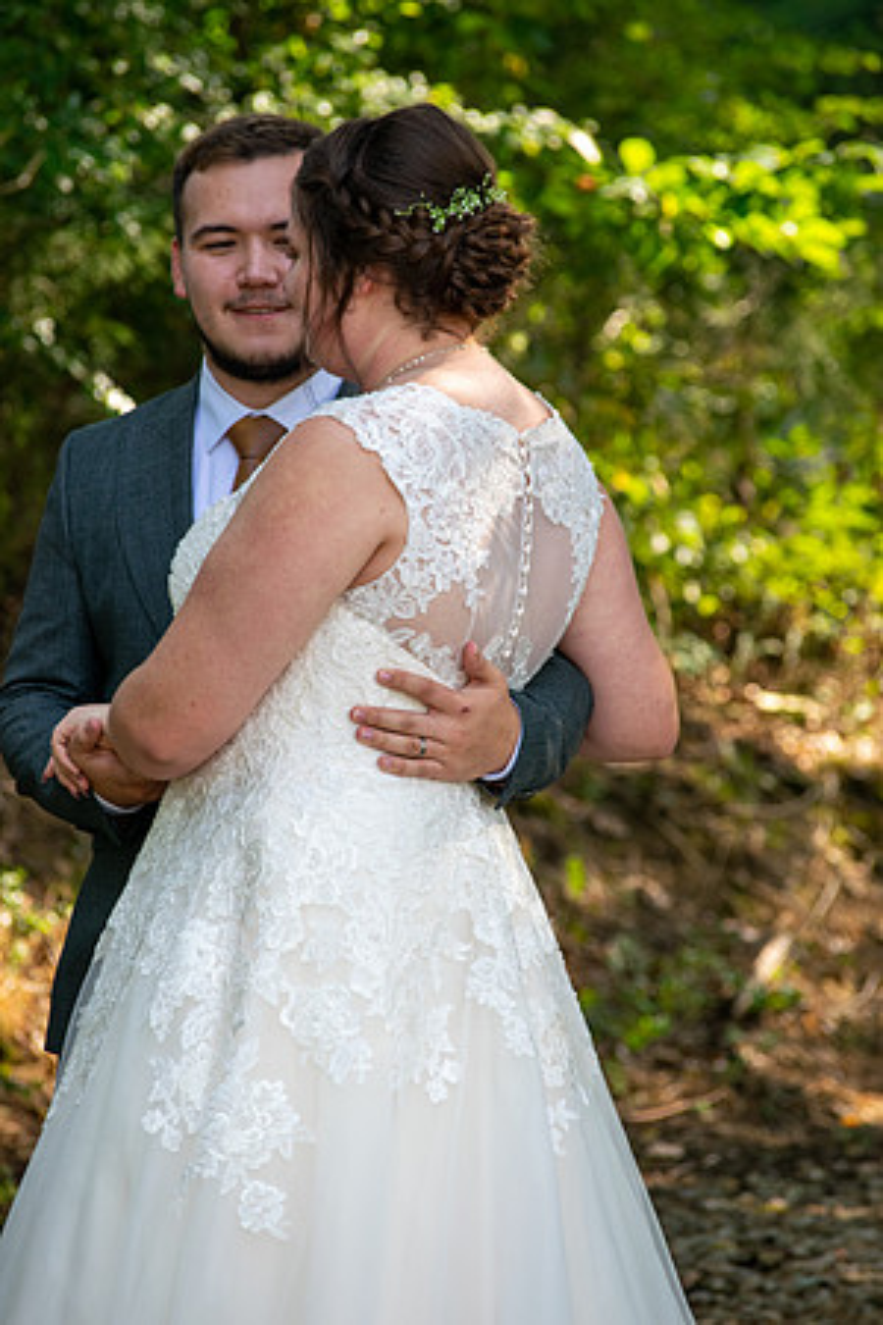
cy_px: 662
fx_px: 7726
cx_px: 442
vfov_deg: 9.8
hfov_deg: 6.5
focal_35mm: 210
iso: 360
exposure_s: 1/500
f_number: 5.6
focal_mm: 140
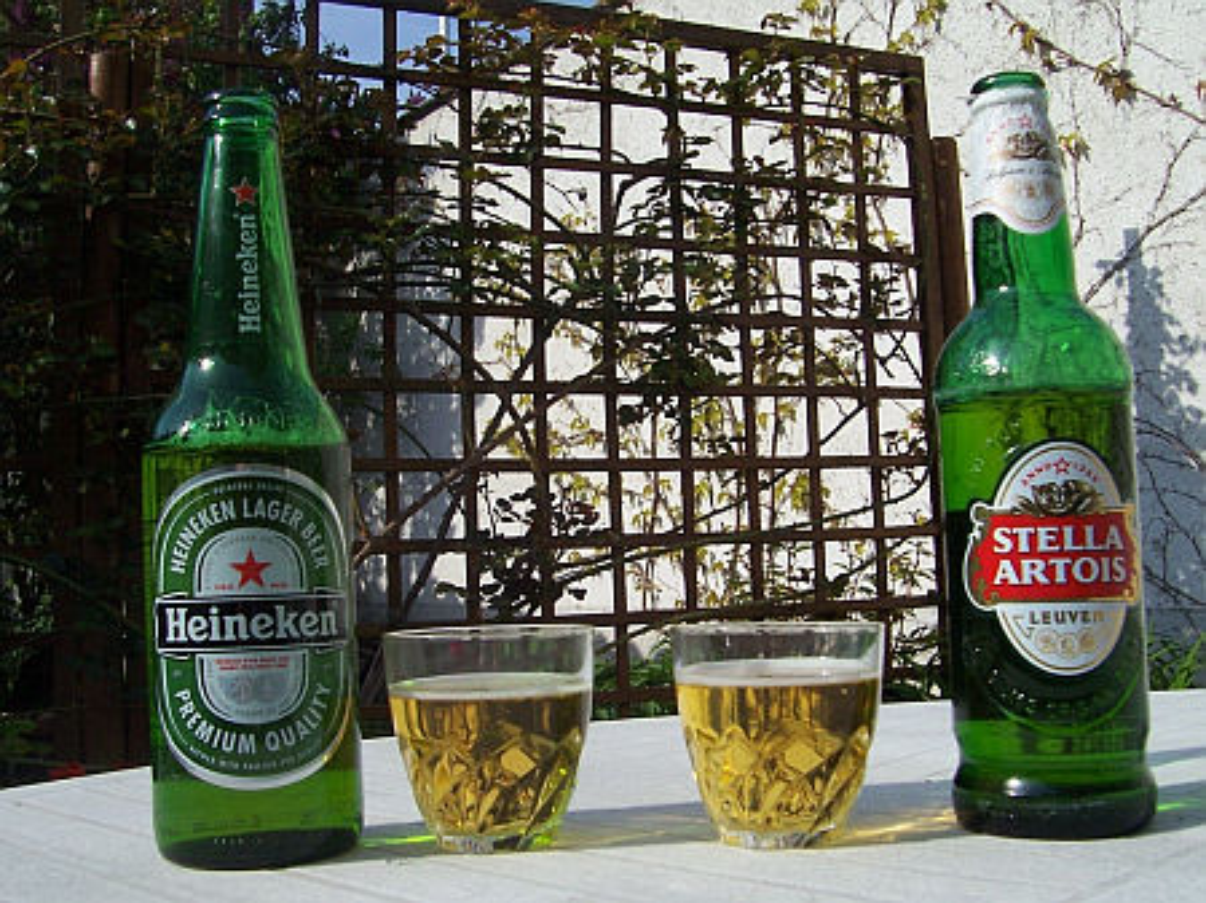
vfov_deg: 41.8
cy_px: 452
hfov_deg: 54.0
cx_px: 603
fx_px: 1184
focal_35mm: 34
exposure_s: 1/750
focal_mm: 5.6
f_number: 5.6
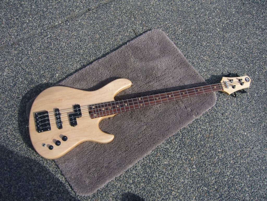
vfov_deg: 40.7
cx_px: 134
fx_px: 270
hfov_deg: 52.6
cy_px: 100
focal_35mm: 35
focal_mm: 5.8
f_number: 5.6
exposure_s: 1/500
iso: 100
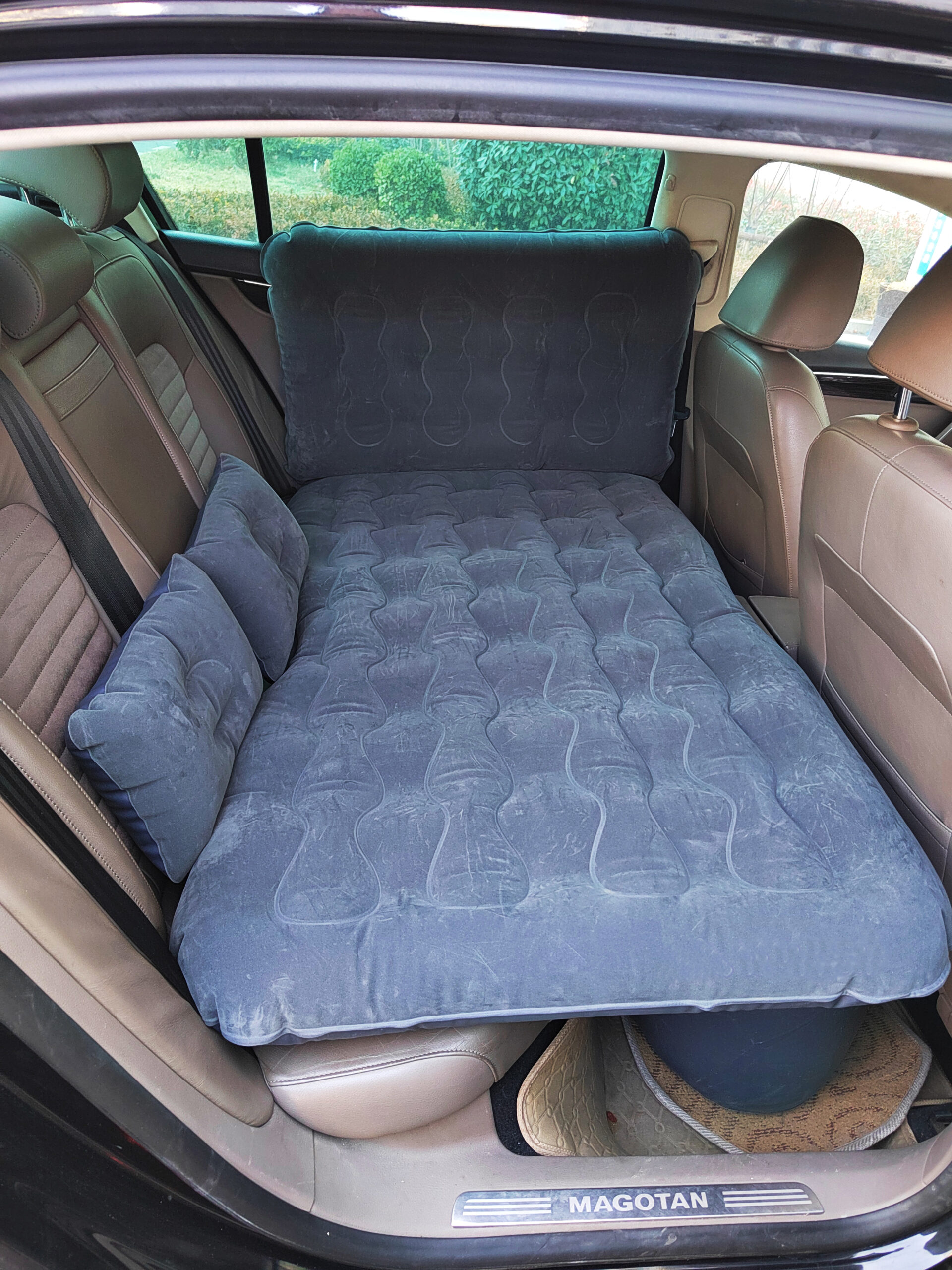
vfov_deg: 73.9
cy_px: 635
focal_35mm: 23
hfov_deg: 58.9
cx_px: 476
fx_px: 843
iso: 1134
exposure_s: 1/100
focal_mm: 5.52
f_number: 1.9
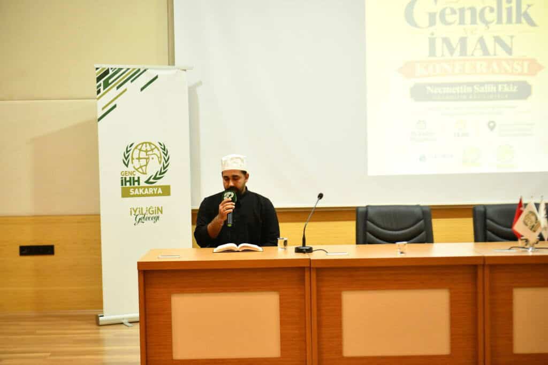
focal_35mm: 70
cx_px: 274
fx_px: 1066
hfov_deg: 28.8
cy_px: 182
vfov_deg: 19.5
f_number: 4
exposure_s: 1/250
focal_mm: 70
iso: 10000
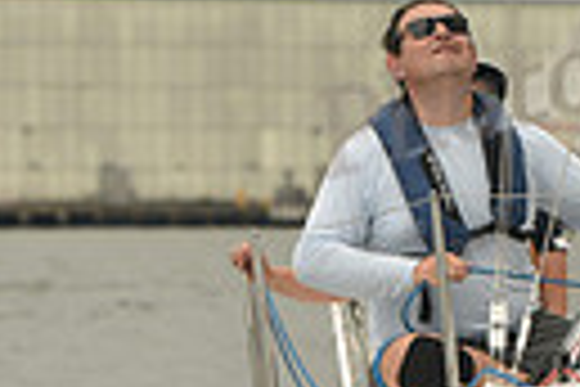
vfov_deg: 2.1
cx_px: 1187
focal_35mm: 654
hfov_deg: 3.1
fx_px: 10536
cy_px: 232
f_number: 6.3
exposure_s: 1/1250
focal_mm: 145
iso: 320
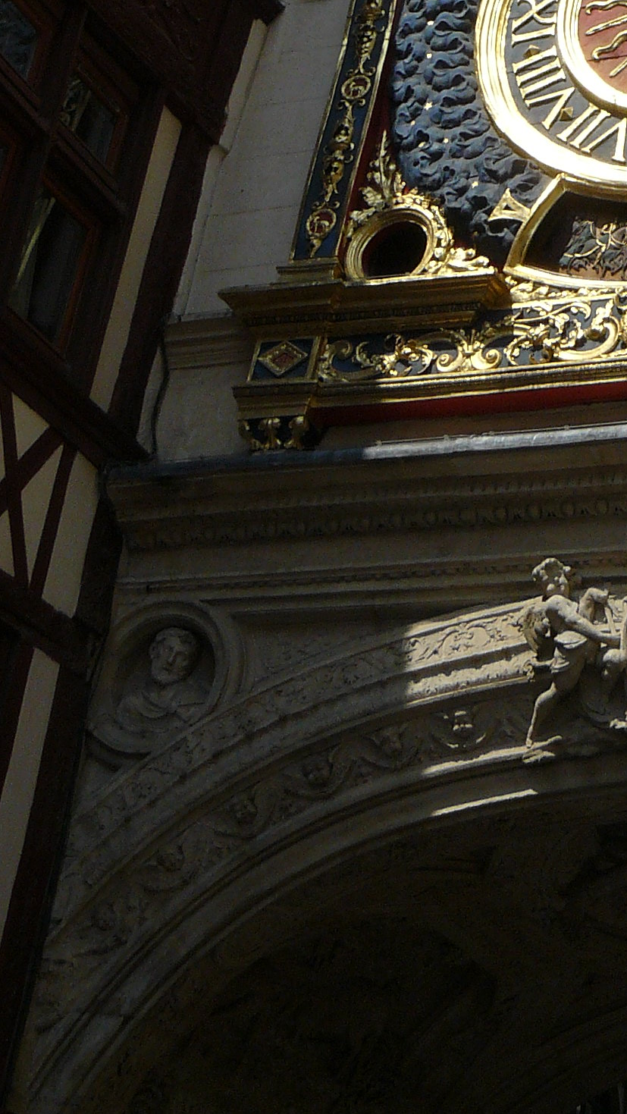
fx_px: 2422
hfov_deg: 14.4
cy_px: -49
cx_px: 691
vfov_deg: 24.5
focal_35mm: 82
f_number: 6.3
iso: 100
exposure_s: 1/400
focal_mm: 6
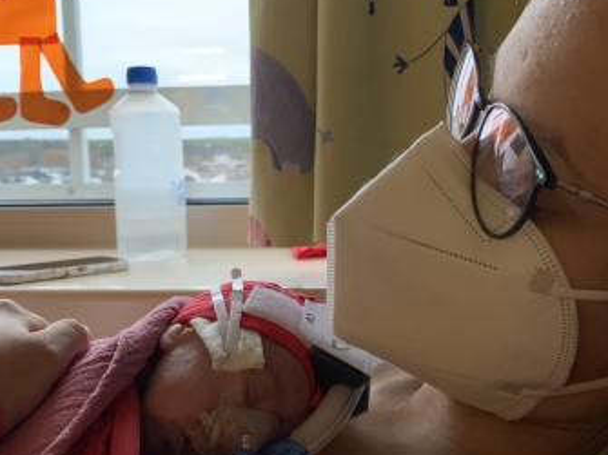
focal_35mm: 44
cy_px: 257
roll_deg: +1.0
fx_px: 773
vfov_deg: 32.8
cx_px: 326
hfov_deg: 42.9
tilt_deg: -6.4
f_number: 1.8
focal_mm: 4.25
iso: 500
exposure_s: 1/30
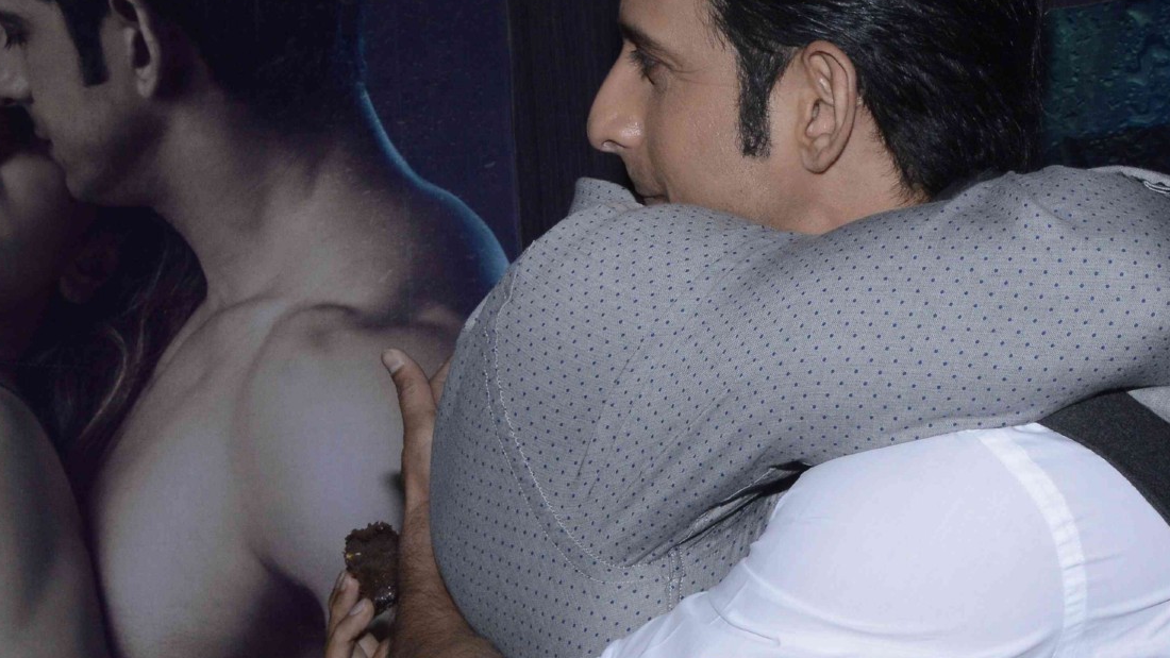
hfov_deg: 20.6
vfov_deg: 11.8
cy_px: 392
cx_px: 898
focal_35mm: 103
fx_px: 3196
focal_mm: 32
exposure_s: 1/200
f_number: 13
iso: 800
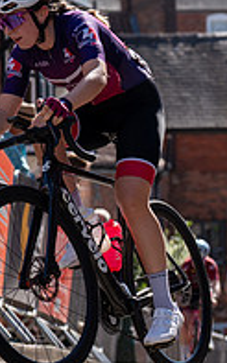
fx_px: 2080
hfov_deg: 6.2
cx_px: 100
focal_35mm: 210
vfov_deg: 10.0
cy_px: 161
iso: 100
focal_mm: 70
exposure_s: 1/1000
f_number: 3.5
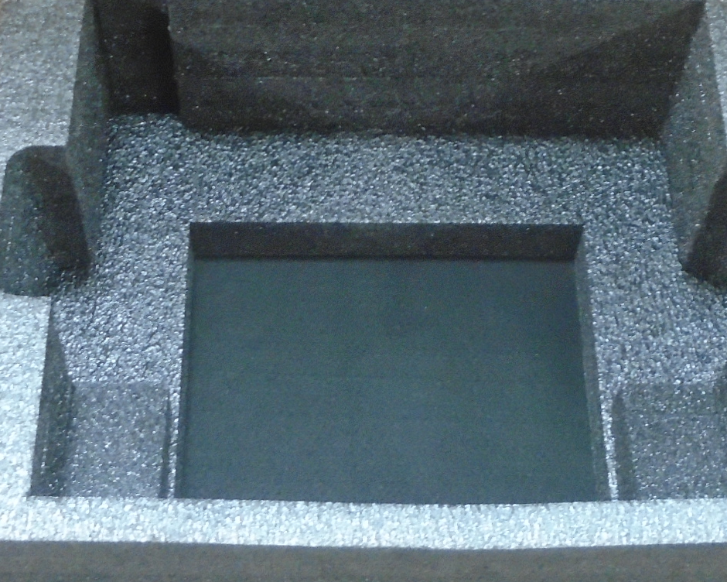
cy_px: 156
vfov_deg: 21.7
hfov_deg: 27.1
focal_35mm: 70
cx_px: 370
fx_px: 1506
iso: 400
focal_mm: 4.6
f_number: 3.2
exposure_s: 1/6
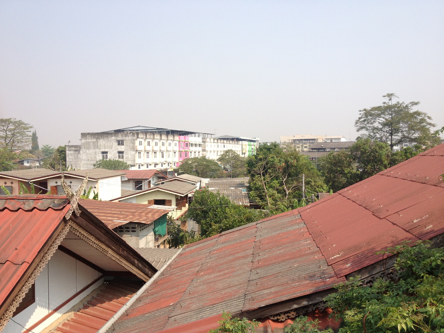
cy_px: 166
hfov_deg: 52.6
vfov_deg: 40.7
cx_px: 222
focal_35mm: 35
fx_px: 449
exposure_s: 1/1284
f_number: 2.4
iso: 50
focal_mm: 4.28
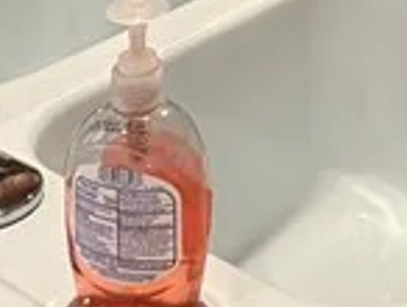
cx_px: 440
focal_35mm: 98
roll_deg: -0.2
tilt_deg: -1.9
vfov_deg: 12.1
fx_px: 1154
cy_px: -435
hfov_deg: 19.2
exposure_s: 1/60
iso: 400
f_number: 2.2
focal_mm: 2.22
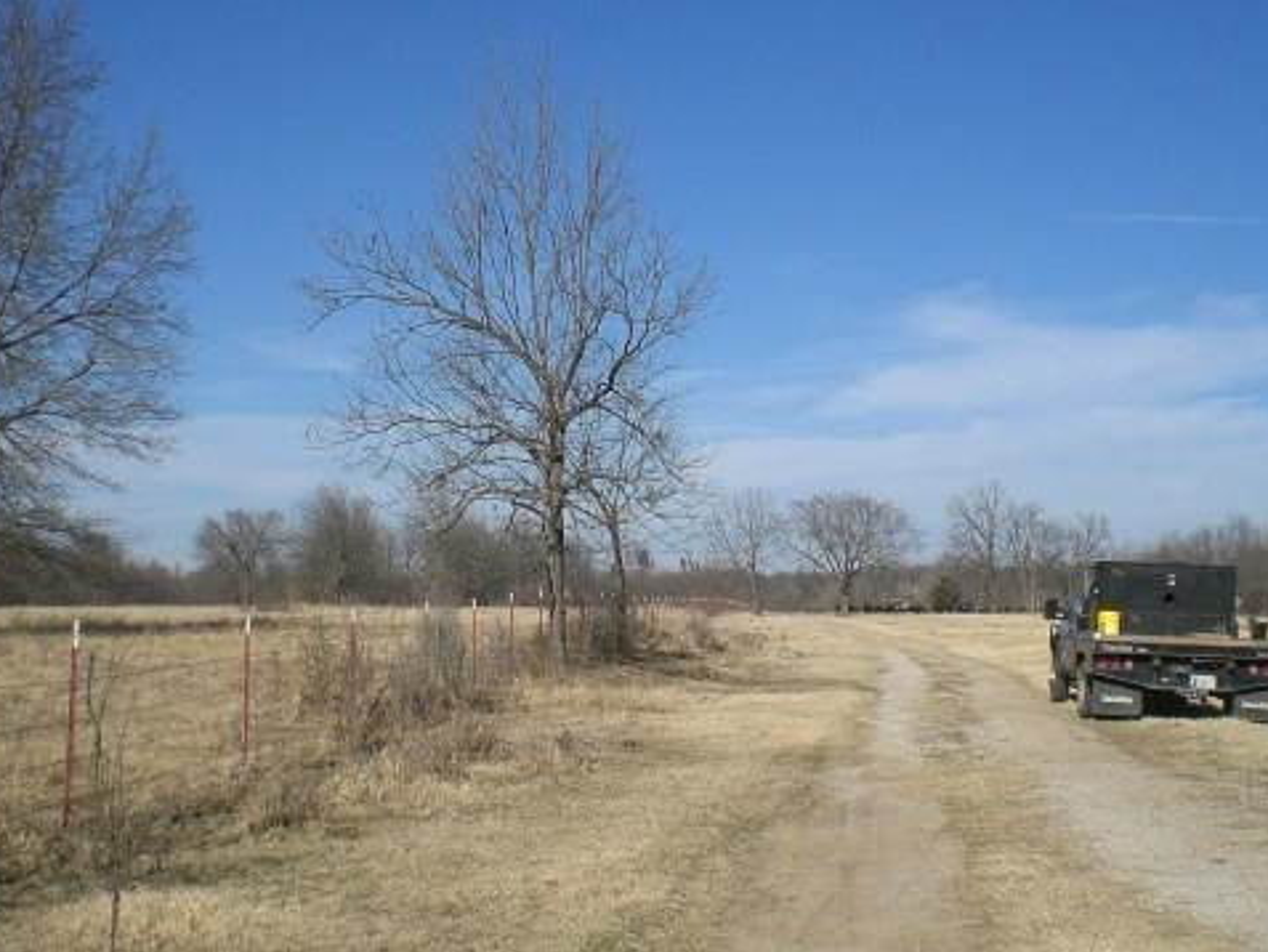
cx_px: 686
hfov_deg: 37.5
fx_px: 1869
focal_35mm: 51
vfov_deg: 28.6
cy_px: 529
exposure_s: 1/800
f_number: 4.4
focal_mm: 6.3
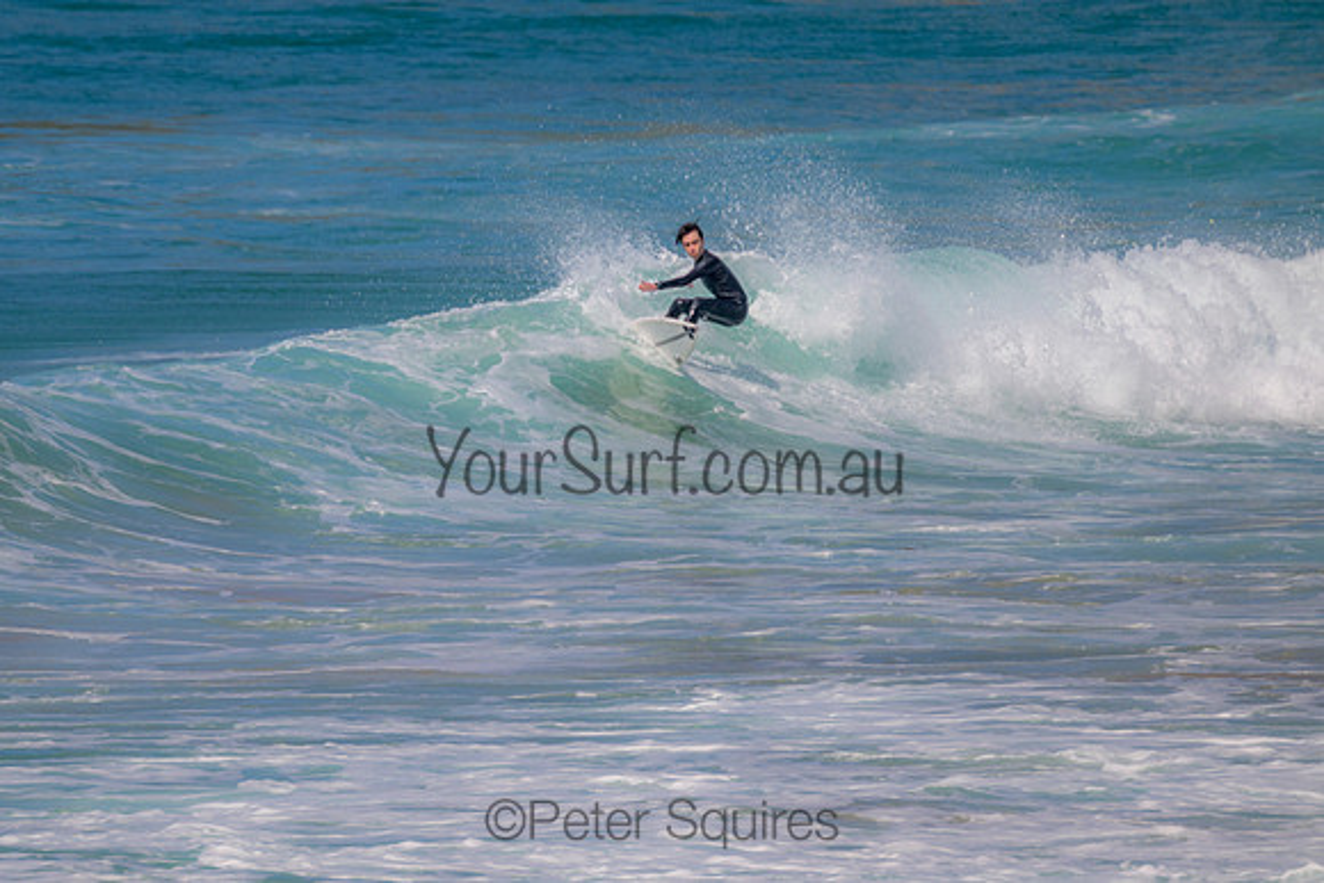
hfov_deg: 2.2
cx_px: 548
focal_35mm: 938
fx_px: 34511
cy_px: 379
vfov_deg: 1.5
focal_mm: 800
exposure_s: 1/1000
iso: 320
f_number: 11
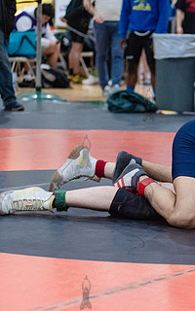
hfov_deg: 8.7
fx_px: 1258
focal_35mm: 148
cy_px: 151
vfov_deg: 14.1
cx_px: 274
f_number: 3.5
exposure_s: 1/400
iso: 4000
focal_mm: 80
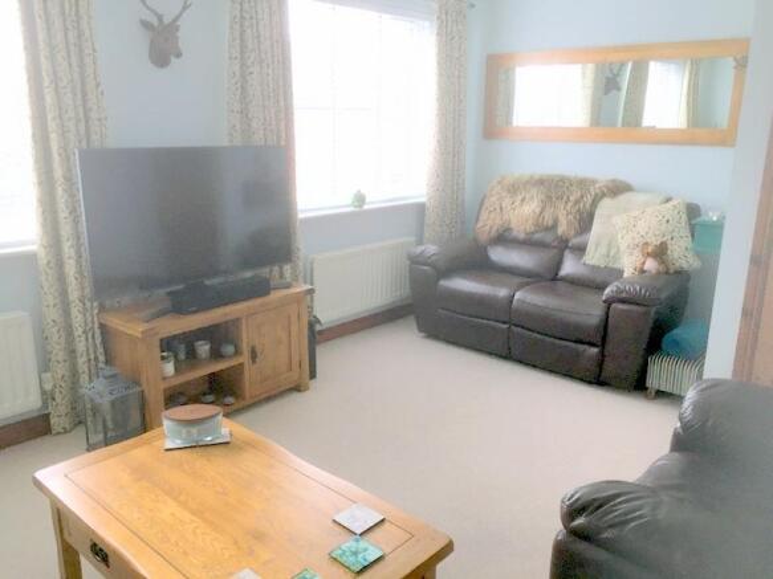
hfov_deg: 61.7
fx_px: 647
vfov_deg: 48.2
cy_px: 290
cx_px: 386
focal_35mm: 29
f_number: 2.2
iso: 64
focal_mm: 4.15
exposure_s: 1/33
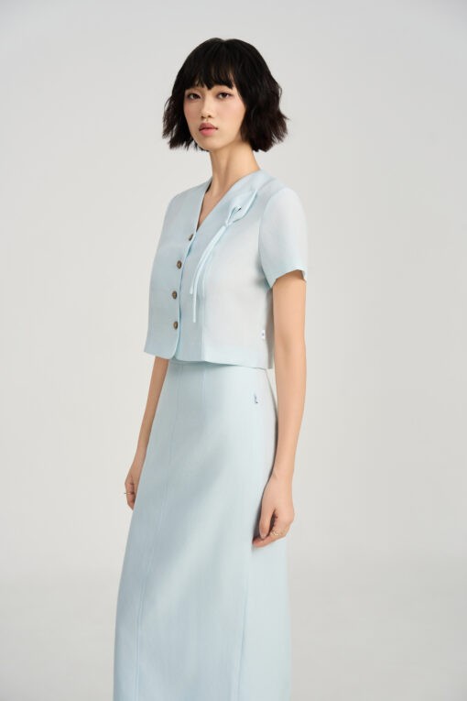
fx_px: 1070
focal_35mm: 55
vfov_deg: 36.2
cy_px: 350
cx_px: 234
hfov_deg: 24.6
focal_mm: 55
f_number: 6.3
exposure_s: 1/160
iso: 160
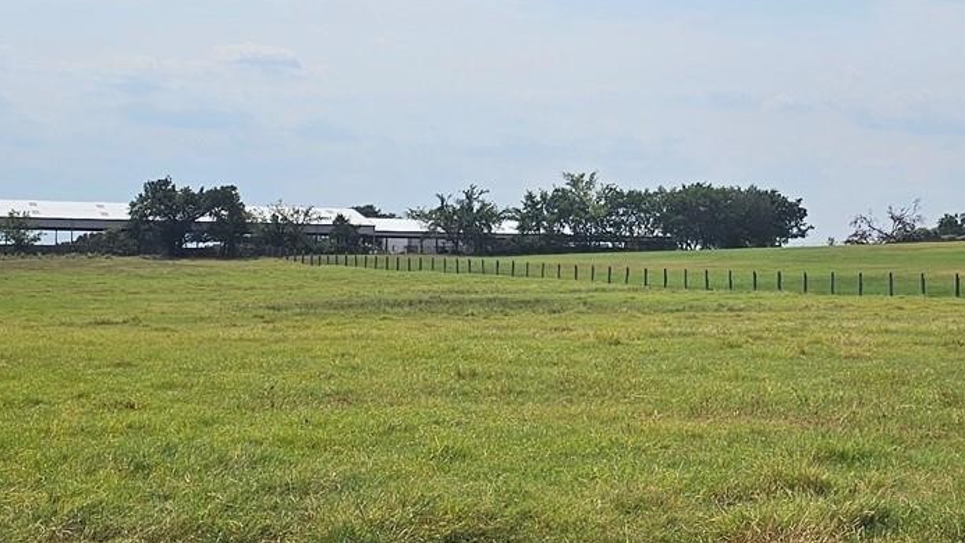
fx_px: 1894
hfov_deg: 27.9
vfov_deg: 16.3
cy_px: 202
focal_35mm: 74
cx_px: 797
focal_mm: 6.3
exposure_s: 1/2404
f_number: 1.7
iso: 10
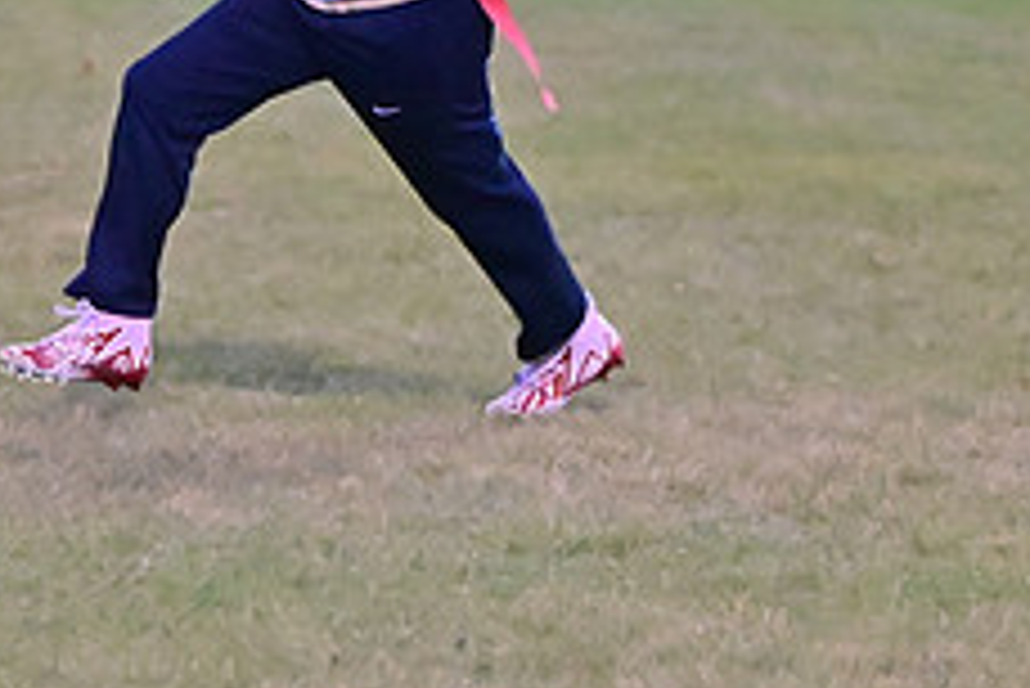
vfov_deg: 3.0
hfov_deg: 4.5
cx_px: 409
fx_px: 13026
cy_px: 110
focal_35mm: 455
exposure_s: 1/500
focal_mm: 120
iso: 6400
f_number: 4
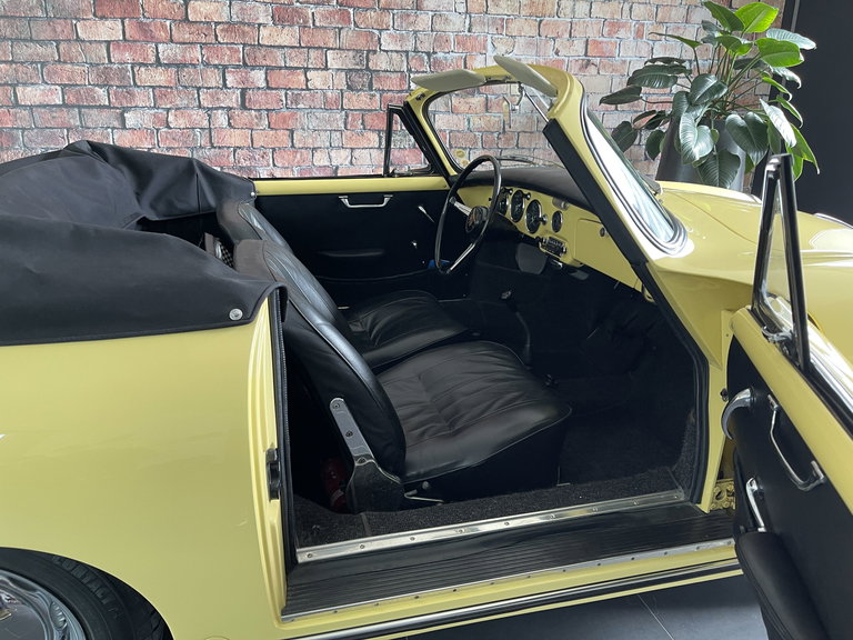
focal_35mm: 25
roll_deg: -0.9
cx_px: 426
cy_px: 320
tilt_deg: -21.9
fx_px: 616
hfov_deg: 69.4
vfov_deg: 54.9
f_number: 1.6
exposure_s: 1/60
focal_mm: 5.1
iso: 160
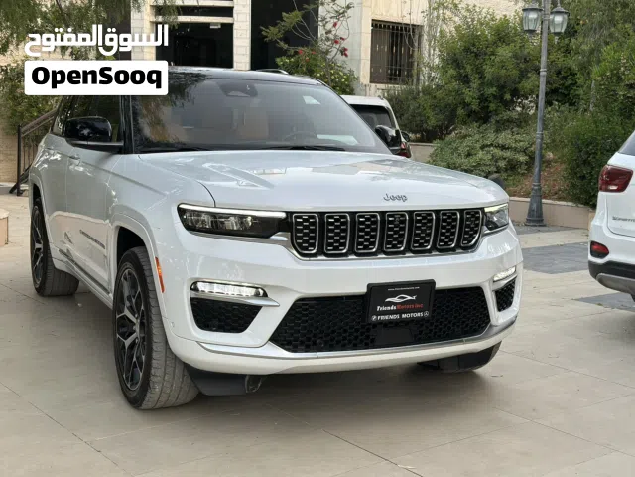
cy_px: 238
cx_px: 318
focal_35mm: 48
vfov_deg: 30.3
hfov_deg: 39.7
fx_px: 881
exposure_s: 1/244
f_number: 1.78
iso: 100
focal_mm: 6.86
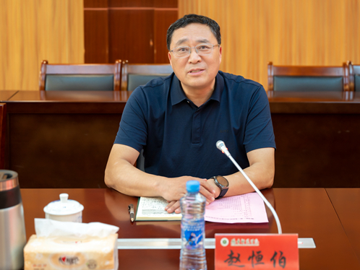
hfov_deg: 24.1
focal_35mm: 81
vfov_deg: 18.2
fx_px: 843
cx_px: 190
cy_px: 130
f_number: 3.5
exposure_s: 1/125
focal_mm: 70
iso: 1000
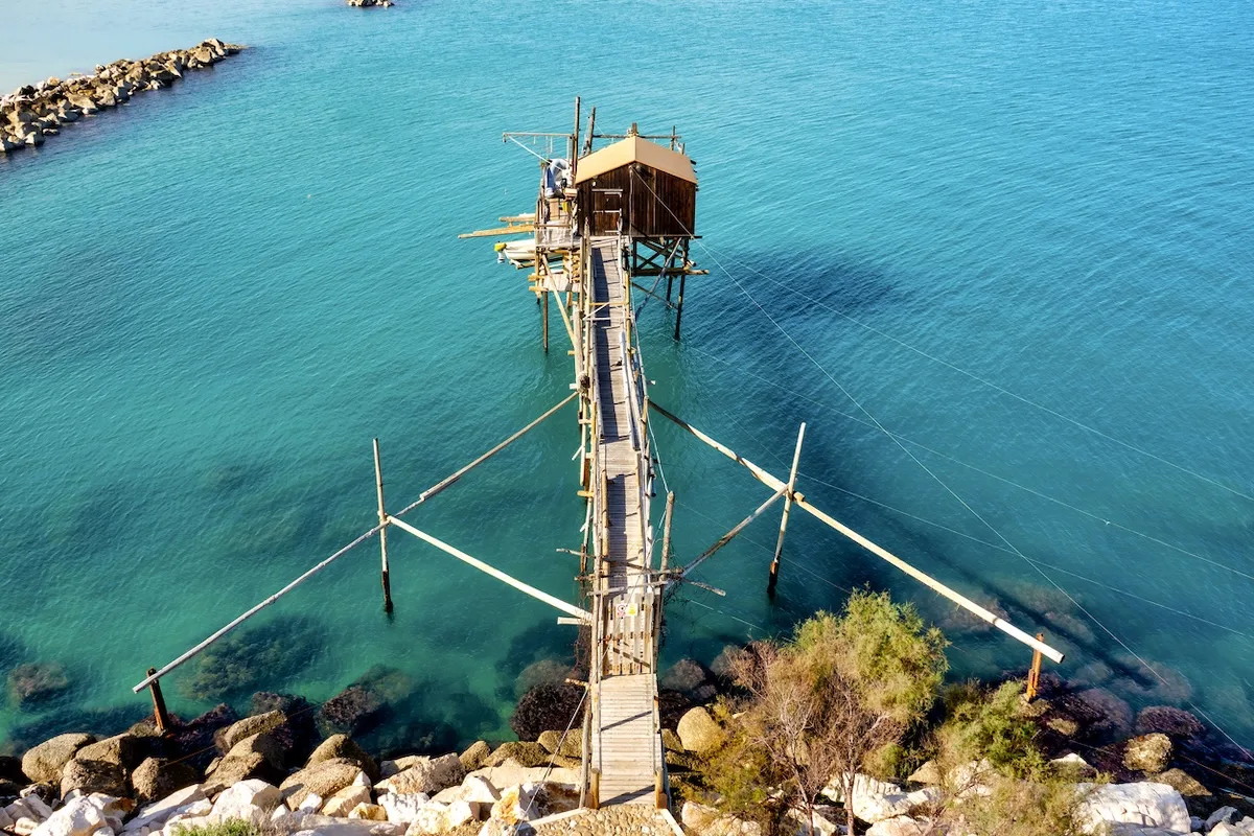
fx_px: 1010
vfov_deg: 45.0
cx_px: 627
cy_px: 418
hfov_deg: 63.7
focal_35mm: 29
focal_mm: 10.59
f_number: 6.3
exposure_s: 1/250
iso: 100
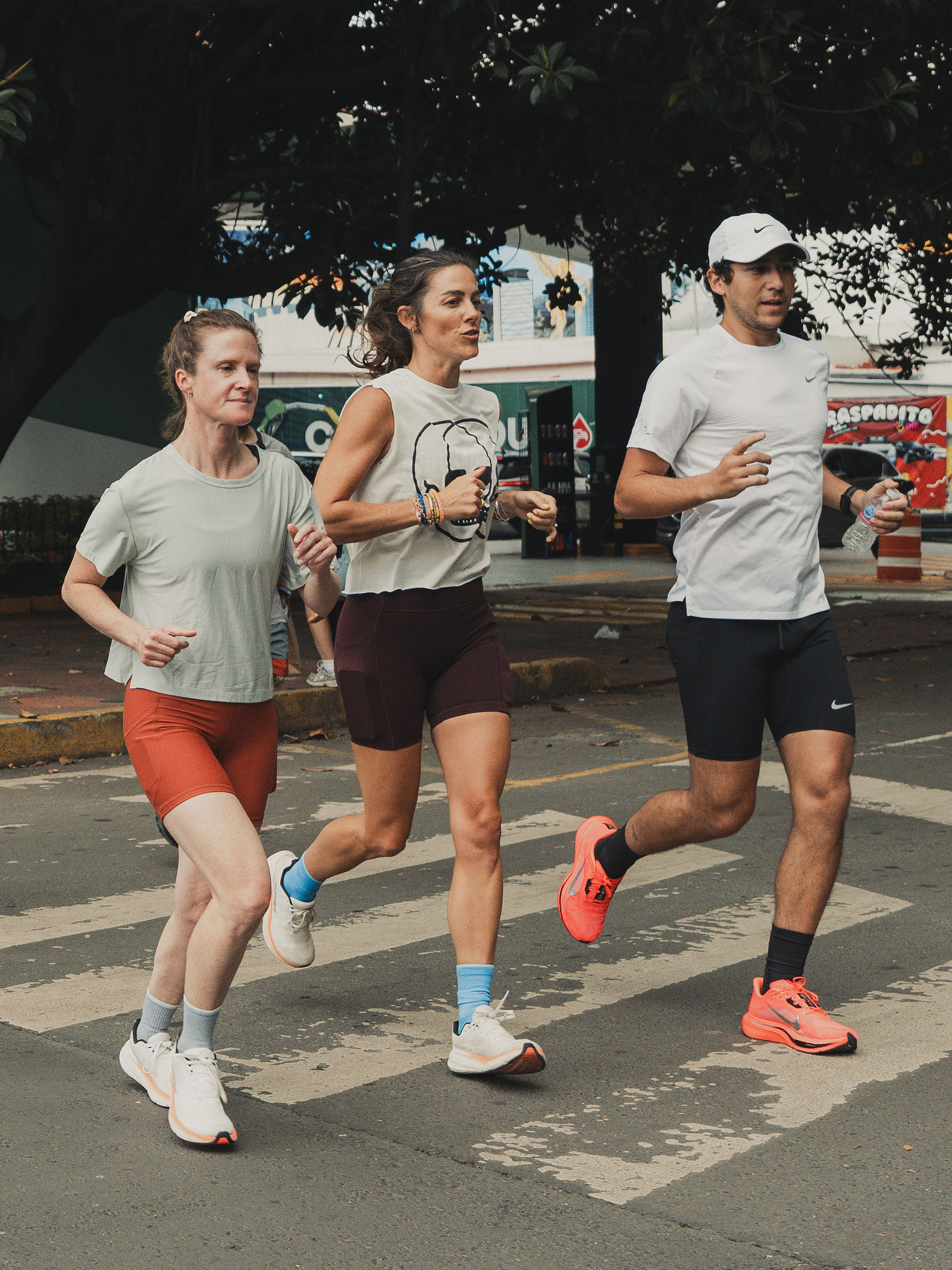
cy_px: 505
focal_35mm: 62
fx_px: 2269
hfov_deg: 22.0
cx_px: -169
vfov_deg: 31.2
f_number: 3.2
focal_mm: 20
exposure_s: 1/1000
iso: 1000
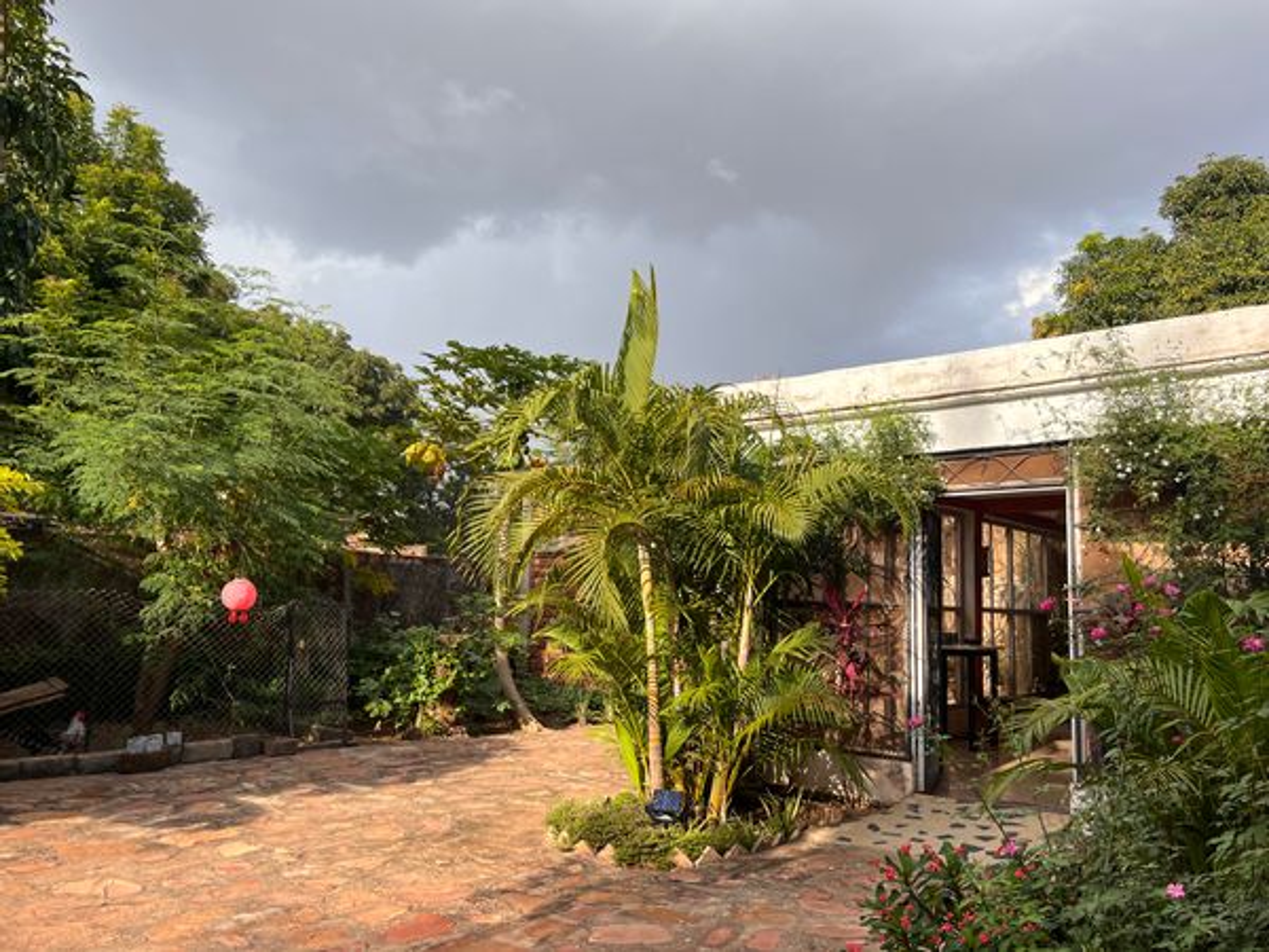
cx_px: 634
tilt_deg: +7.5
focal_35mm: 26
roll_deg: -1.8
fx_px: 953
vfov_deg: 53.1
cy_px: 476
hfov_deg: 67.3
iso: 50
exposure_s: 1/2123
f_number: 1.5
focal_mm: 5.7
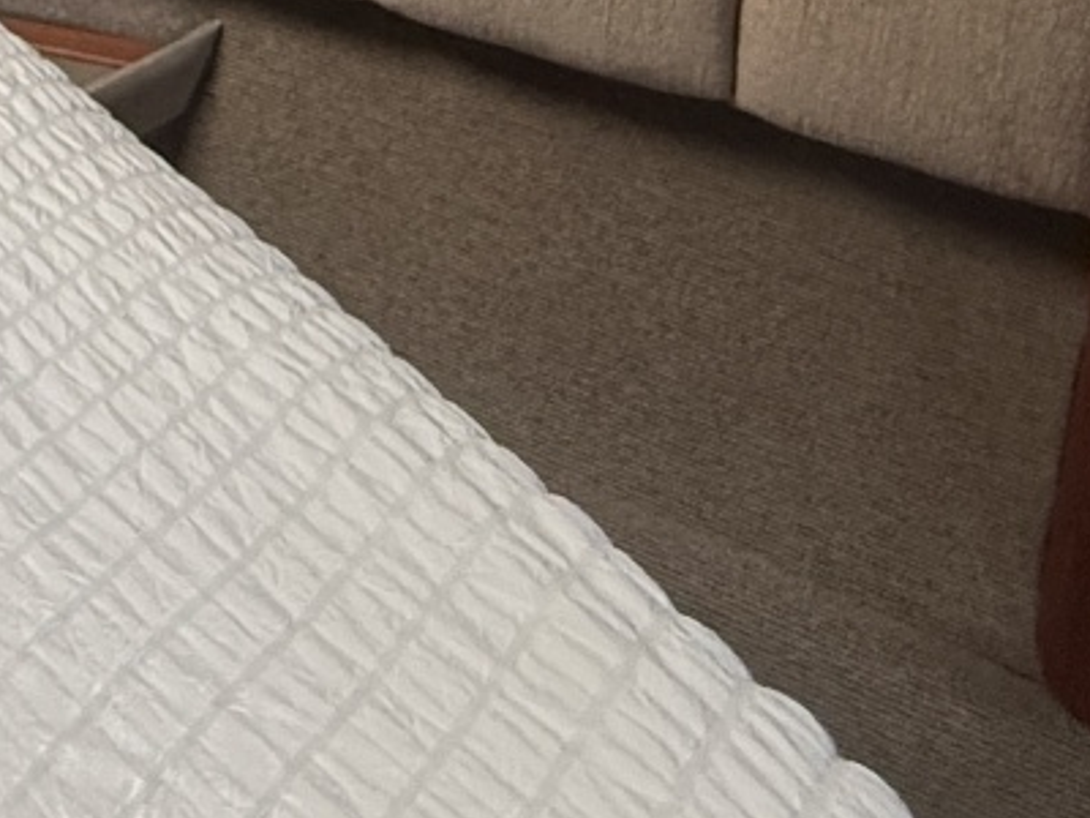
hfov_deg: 32.9
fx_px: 1763
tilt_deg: -16.3
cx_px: 144
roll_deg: -0.2
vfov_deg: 21.4
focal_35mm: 56
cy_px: -447
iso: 320
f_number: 2.2
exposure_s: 1/71
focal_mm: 2.22
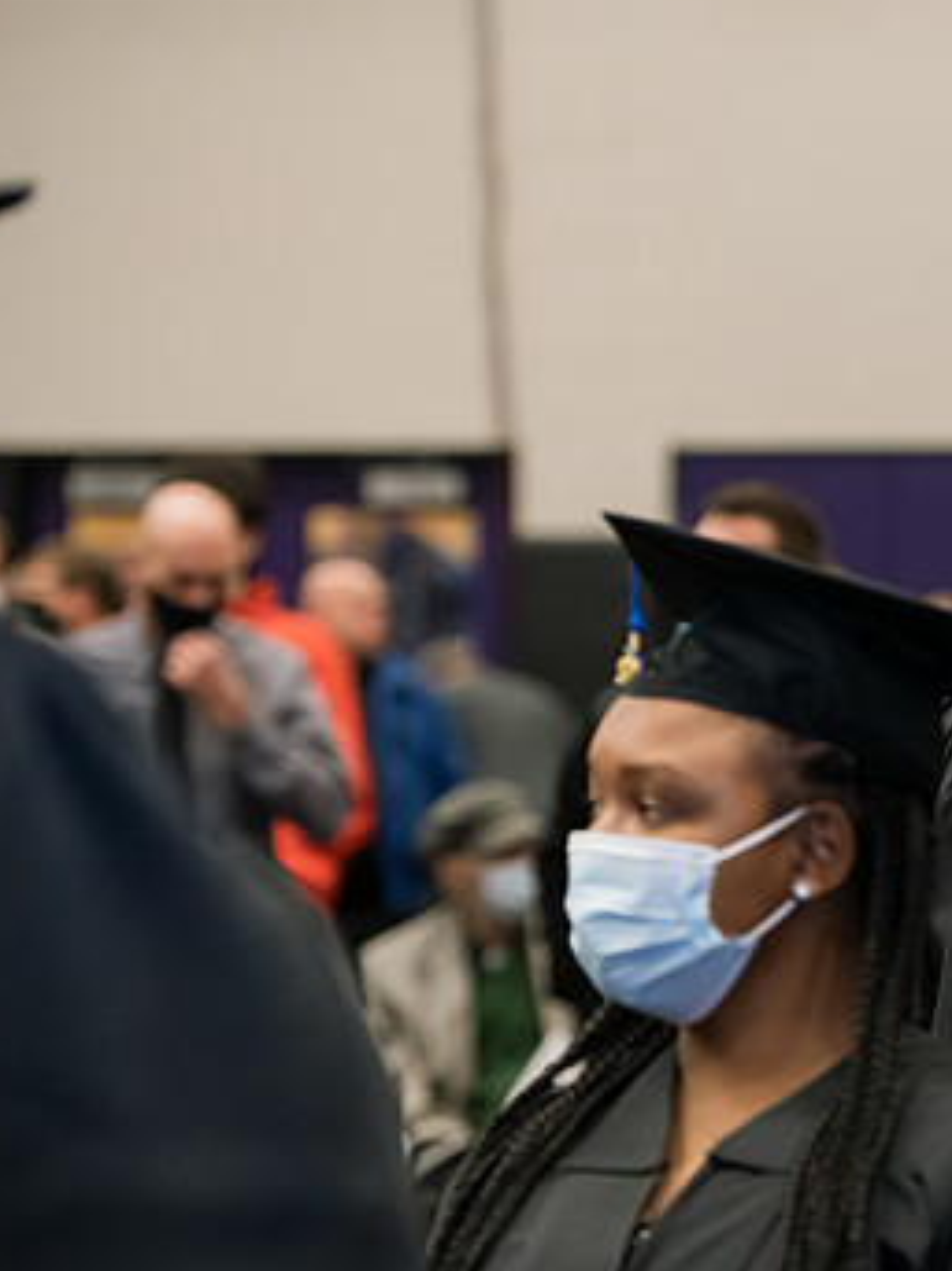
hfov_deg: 8.9
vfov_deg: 11.9
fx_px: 6091
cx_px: 1026
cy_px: 687
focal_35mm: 166
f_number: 3.5
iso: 1600
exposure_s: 1/200
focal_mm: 102
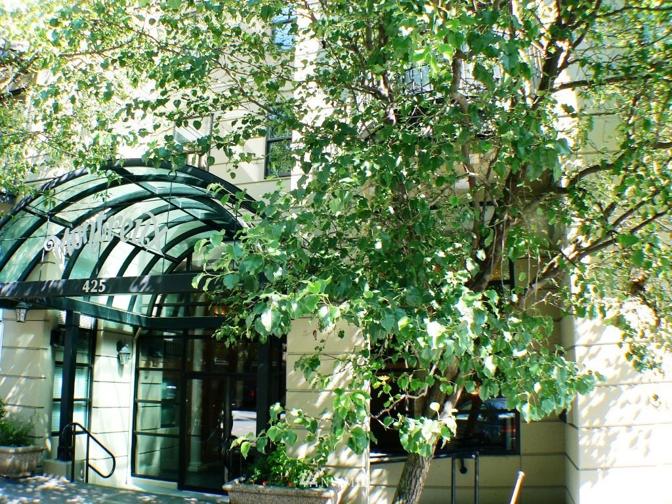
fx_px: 699
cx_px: 336
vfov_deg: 39.7
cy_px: 252
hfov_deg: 51.4
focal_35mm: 36
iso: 80
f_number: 4
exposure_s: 1/60
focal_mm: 6
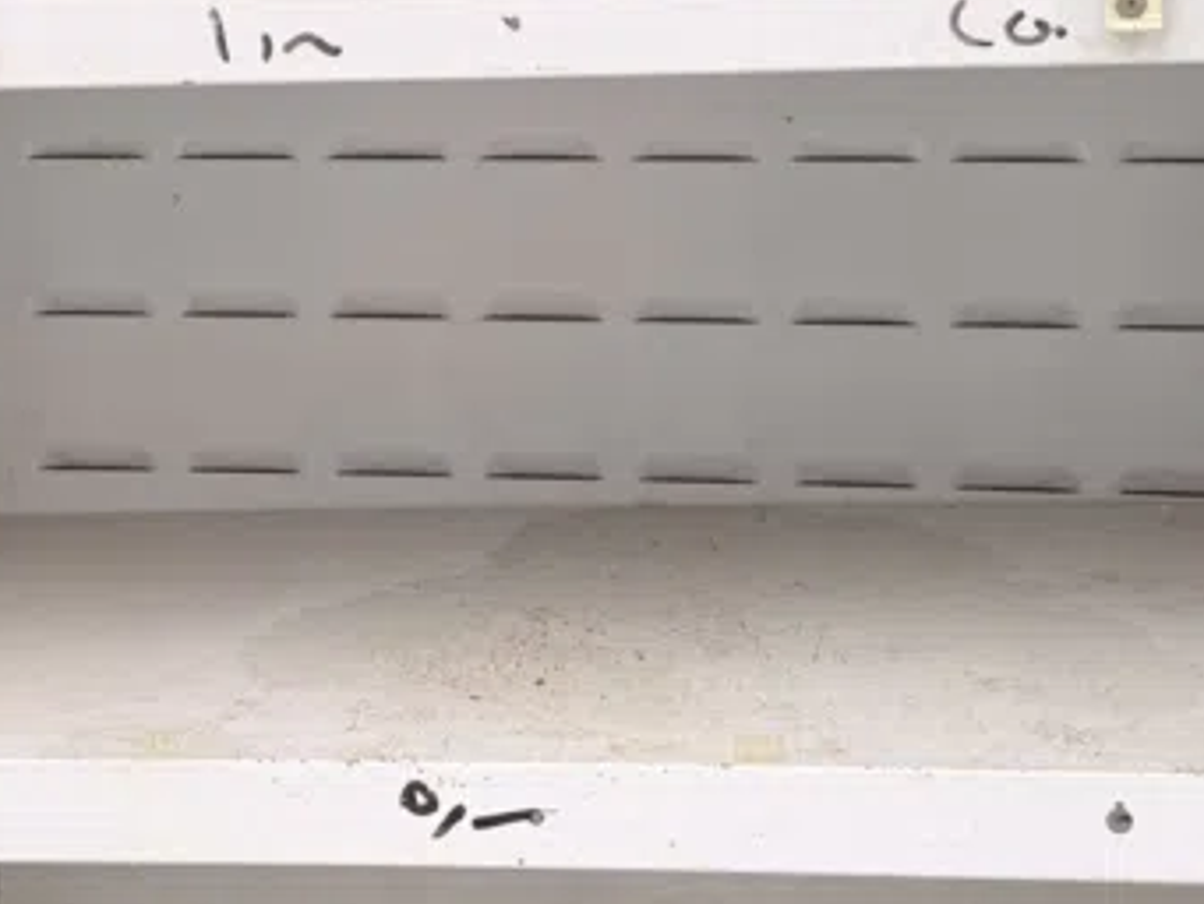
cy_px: 71
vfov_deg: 30.6
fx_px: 1566
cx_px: 455
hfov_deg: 41.8
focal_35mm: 45
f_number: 1.78
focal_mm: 6.76
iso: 80
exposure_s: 1/121
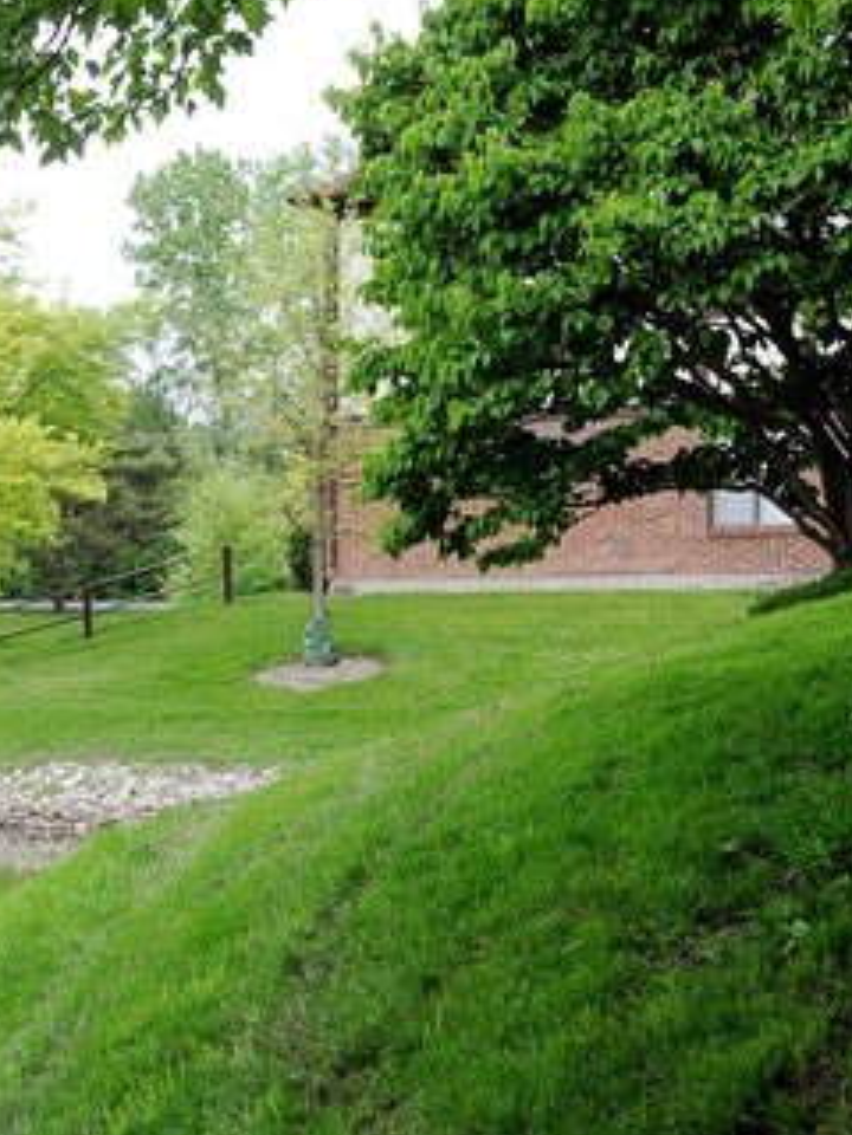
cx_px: -263
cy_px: 585
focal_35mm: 100
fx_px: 3282
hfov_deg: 14.2
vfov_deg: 19.6
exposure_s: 1/60
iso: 200
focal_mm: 52
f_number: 11
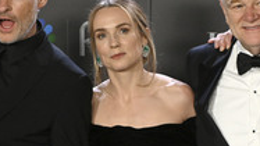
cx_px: 126
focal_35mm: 258
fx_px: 1778
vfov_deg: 4.7
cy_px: 140
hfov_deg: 8.4
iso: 6400
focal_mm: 102
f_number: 7.1
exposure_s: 1/500
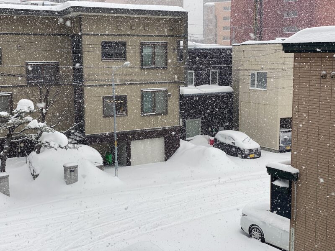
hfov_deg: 36.8
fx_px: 503
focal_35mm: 52
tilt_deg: -7.3
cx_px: 168
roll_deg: +0.7
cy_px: 126
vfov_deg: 28.0
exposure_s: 1/505
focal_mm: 6
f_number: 2
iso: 20
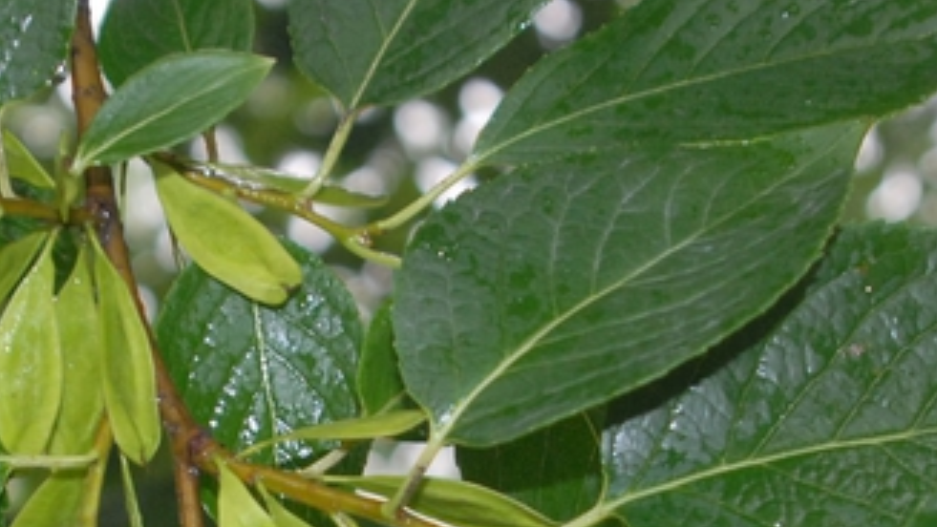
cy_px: 569
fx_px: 3429
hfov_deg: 15.5
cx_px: 364
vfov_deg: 8.7
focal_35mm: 138
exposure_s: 1/60
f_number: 4
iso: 400
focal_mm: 28
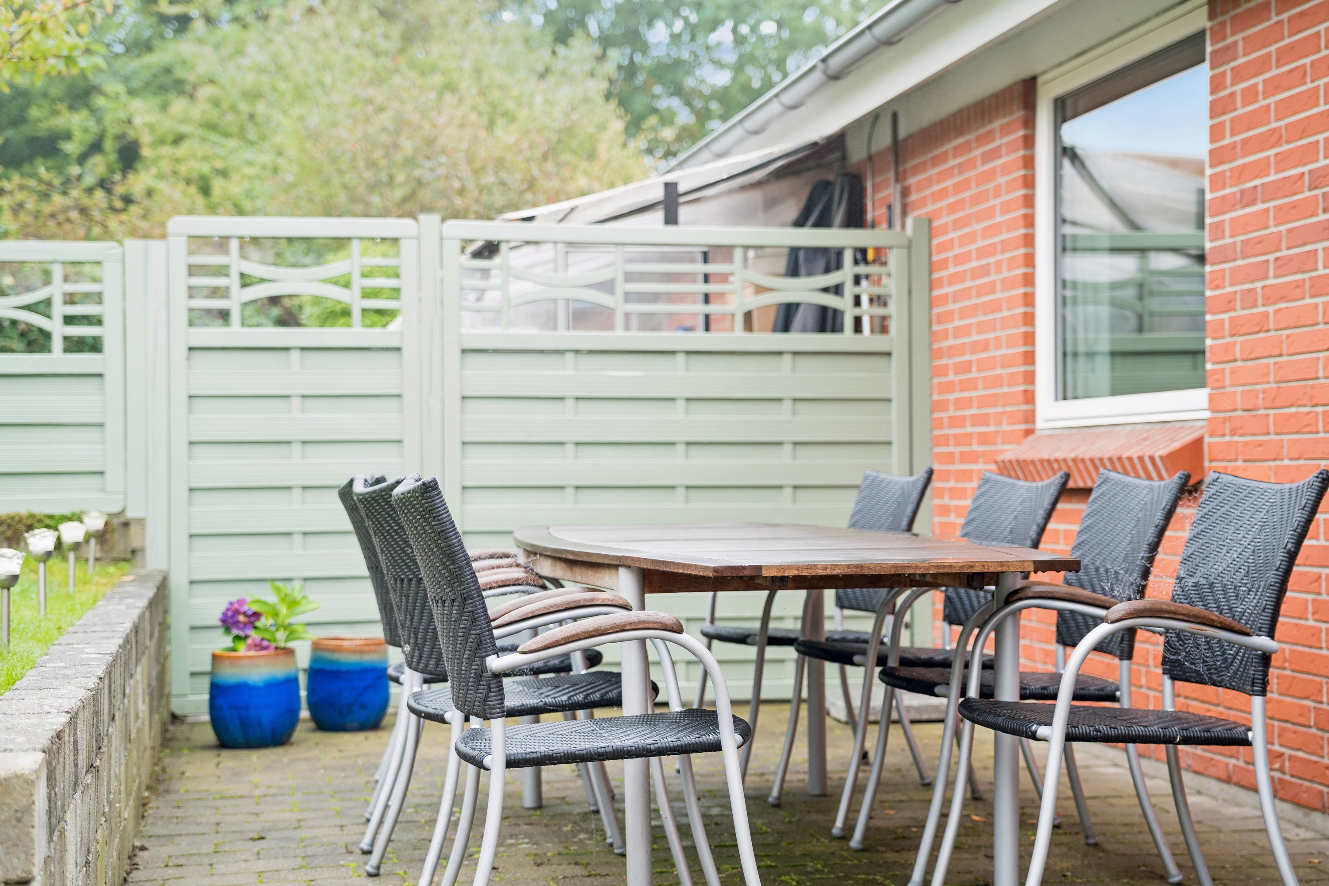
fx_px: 1993
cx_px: 664
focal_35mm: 54
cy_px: 443
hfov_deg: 36.9
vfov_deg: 25.1
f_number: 3.2
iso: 400
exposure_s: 1/160
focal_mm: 54
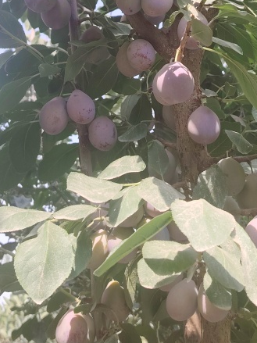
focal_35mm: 68
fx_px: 673
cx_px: 169
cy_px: 81
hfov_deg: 21.5
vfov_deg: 28.1
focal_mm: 5.25
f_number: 1.75
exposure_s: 1/900
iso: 271
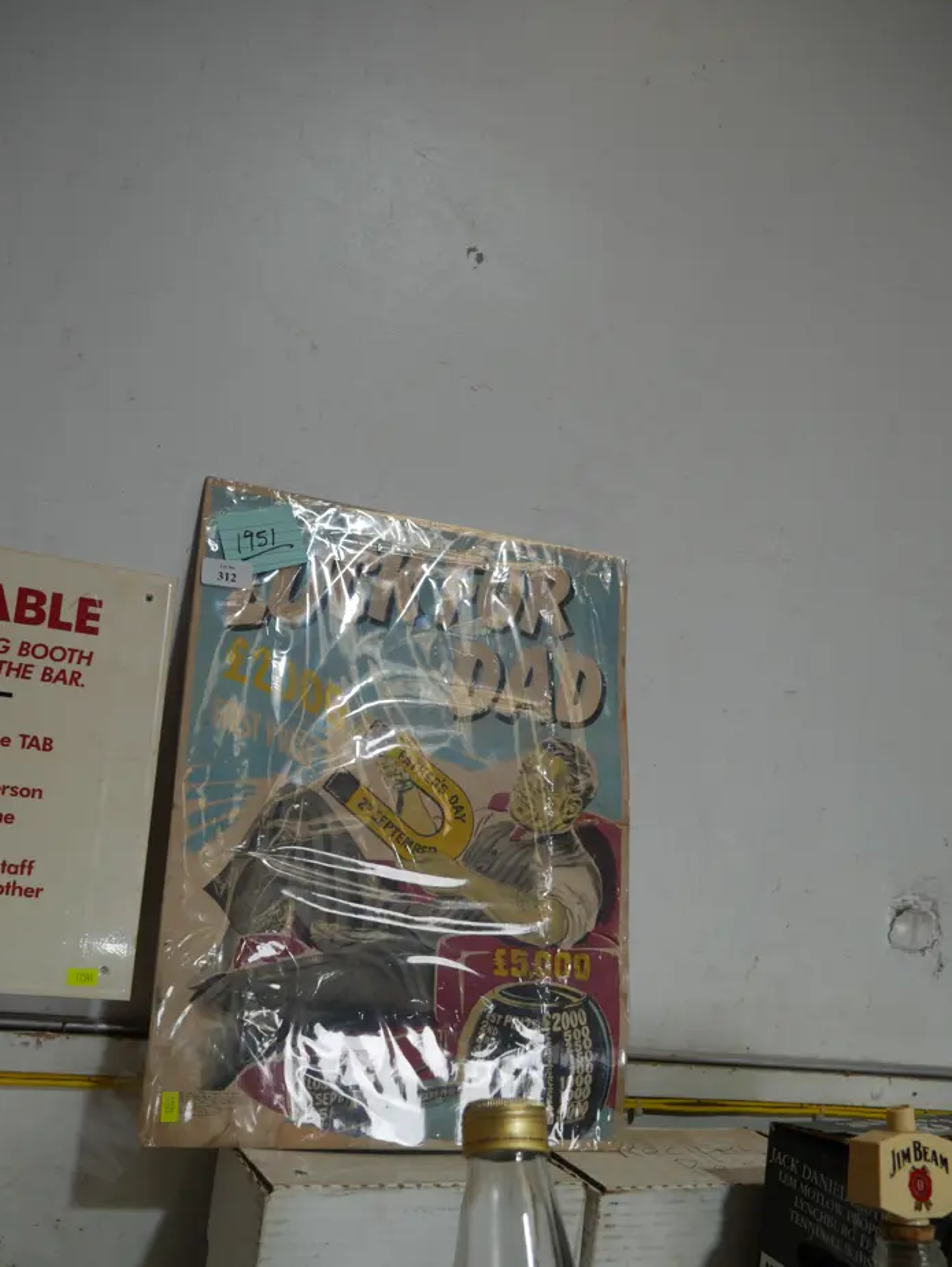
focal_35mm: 31
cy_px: 697
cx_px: 439
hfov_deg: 45.5
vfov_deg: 58.2
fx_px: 1135
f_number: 3.5
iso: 200
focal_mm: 14
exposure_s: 1/100
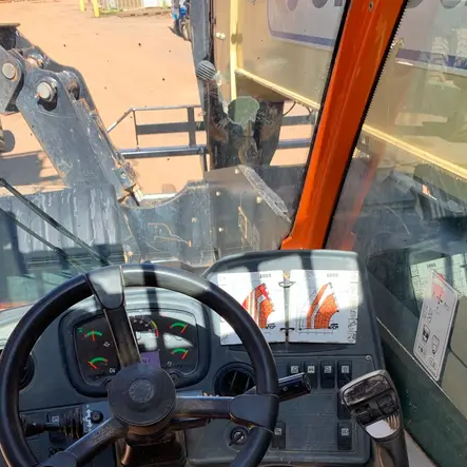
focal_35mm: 38
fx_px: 580
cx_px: 241
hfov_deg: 43.9
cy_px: 385
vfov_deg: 41.6
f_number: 1.8
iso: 25
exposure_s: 1/260
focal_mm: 4.25
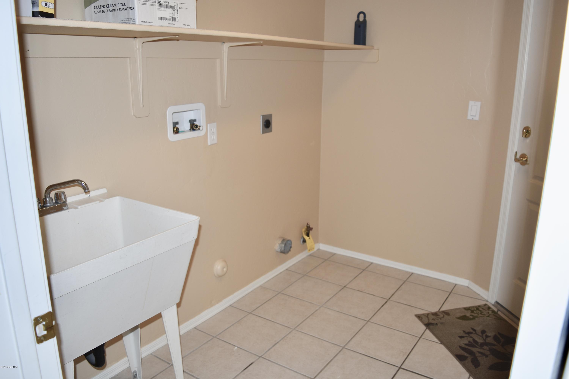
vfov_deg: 43.6
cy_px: 190
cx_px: 284
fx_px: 474
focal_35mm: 30
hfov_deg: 61.9
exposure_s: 1/60
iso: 100
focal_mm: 20
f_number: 3.5
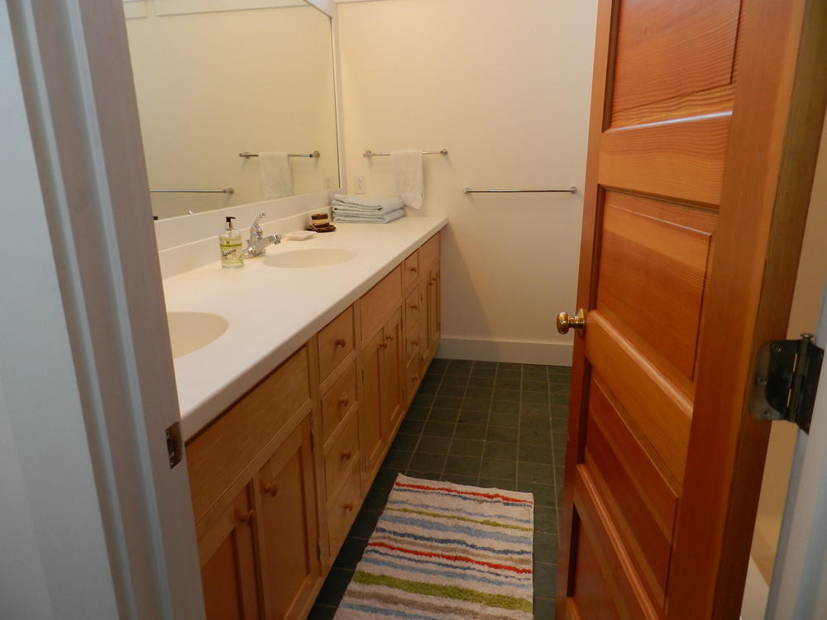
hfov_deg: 73.9
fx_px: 549
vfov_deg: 58.9
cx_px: 414
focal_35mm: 23
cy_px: 310
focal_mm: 4
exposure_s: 1/40
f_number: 3.4
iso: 160
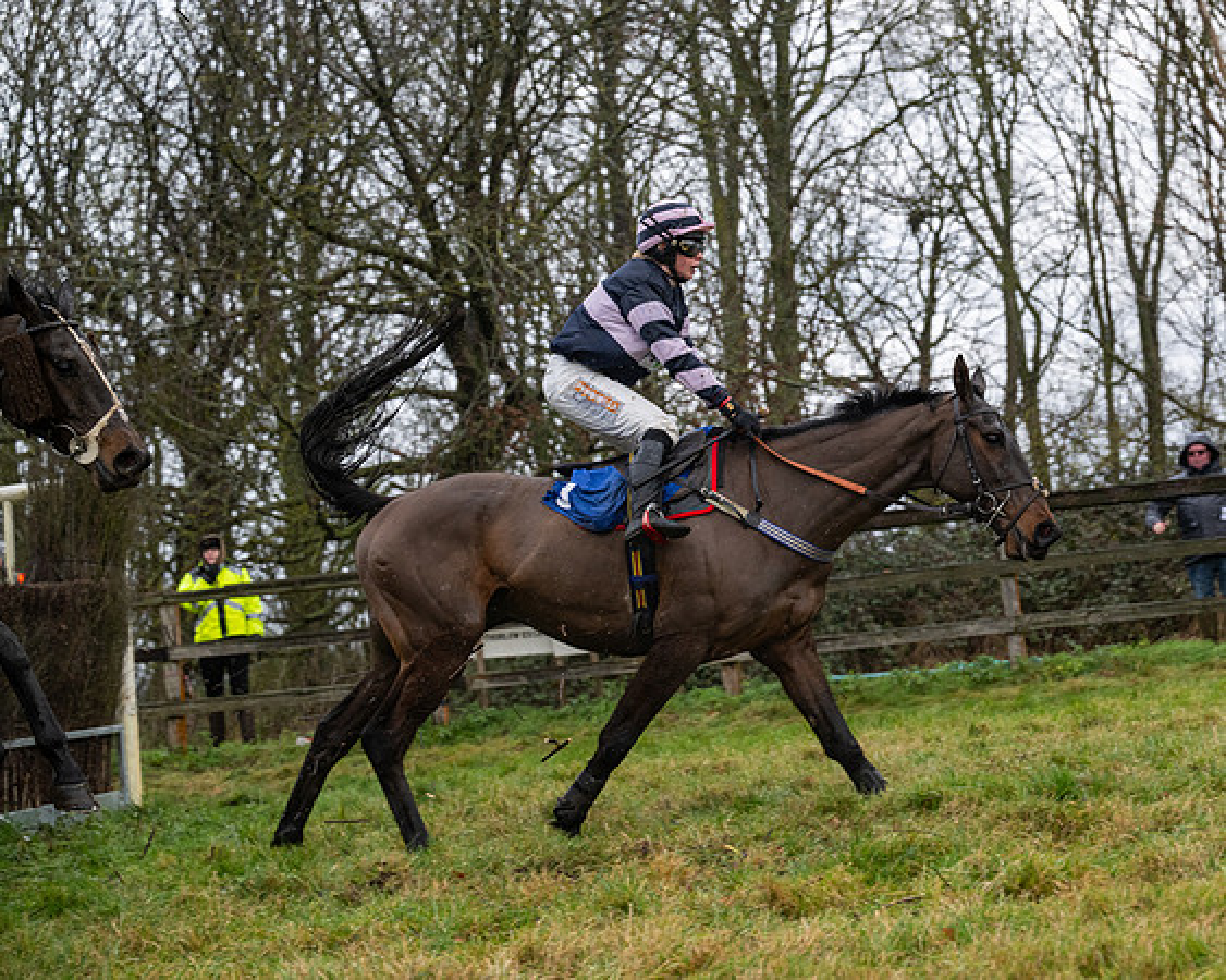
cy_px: 490
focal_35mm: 79
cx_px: 736
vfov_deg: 19.4
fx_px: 2859
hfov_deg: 24.2
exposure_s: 1/1250
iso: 800
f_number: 4
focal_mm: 70
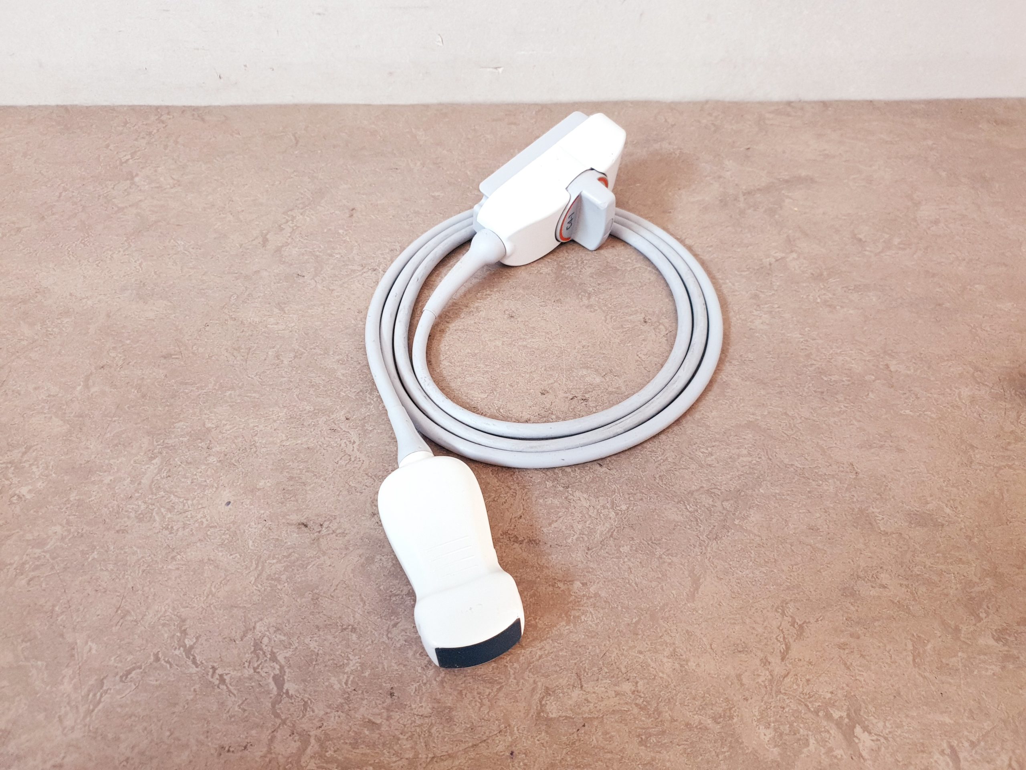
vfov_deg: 53.1
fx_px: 771
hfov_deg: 67.3
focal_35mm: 26
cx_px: 513
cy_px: 385
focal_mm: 4.3
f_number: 1.5
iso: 200
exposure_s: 1/50
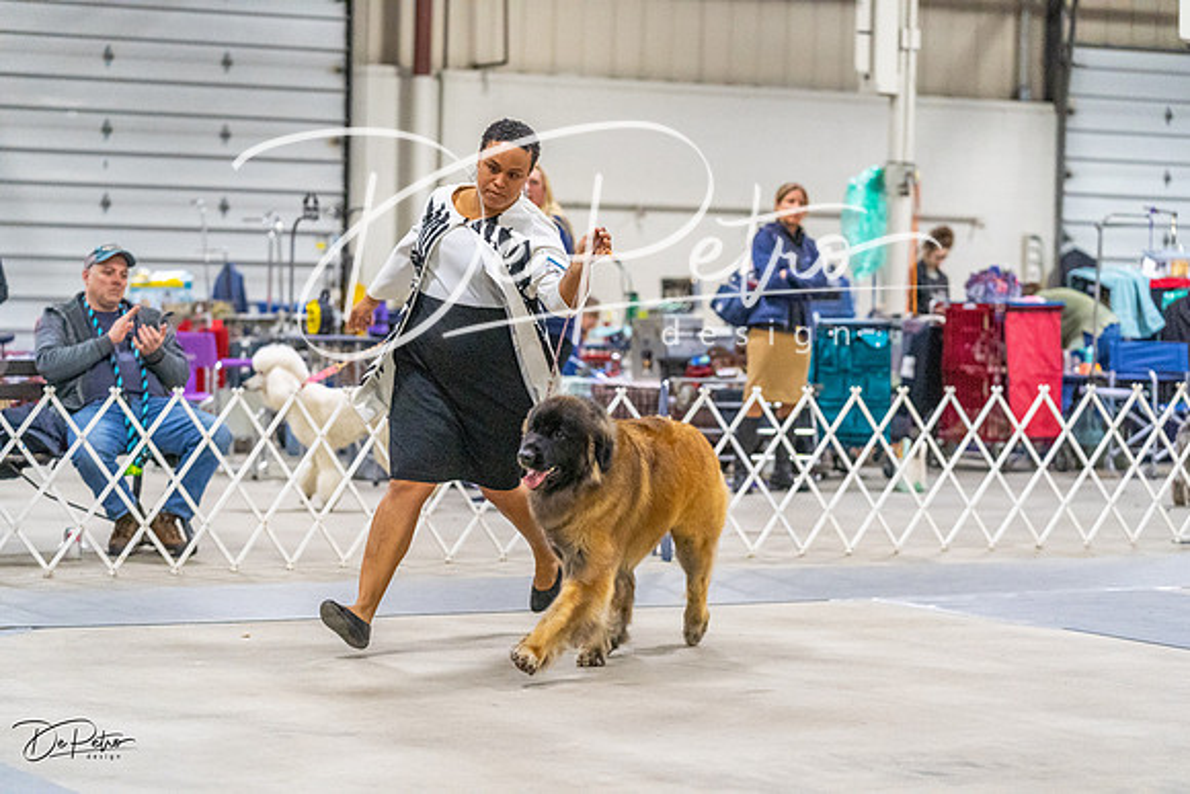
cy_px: 397
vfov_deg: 13.3
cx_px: 595
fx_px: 3405
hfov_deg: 19.8
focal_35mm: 103
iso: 6400
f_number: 3.2
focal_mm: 103
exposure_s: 1/320
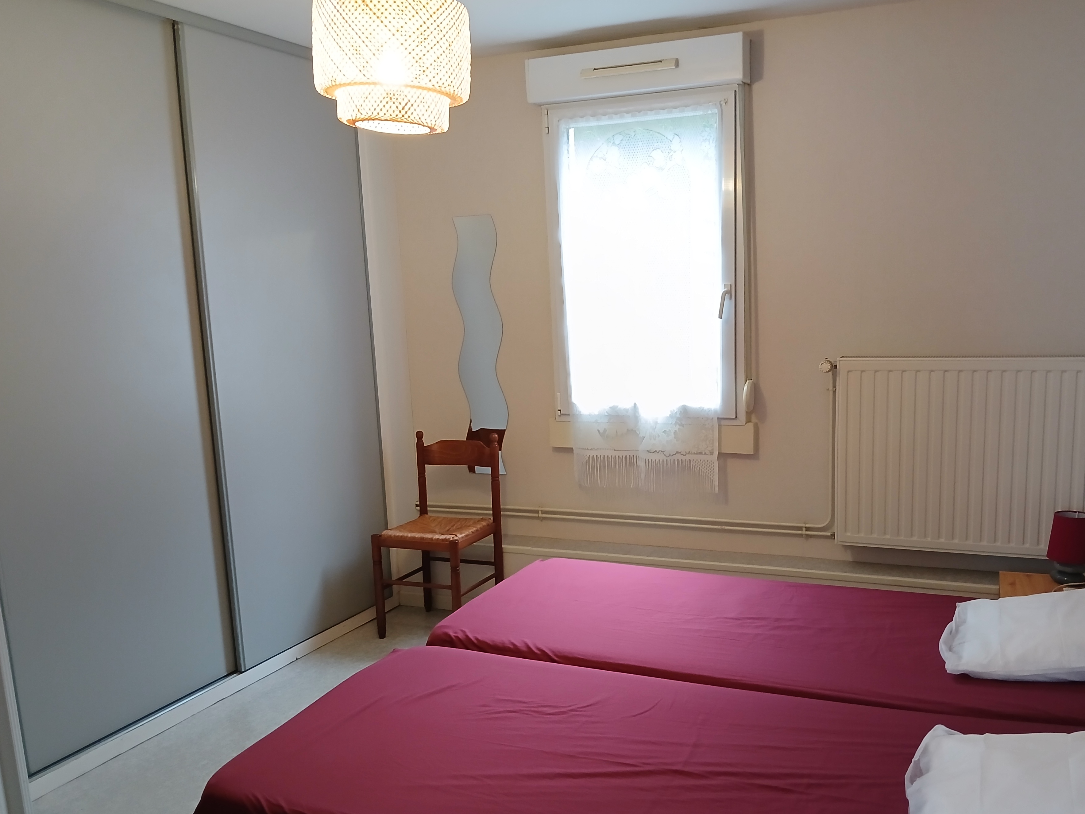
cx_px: 602
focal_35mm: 30
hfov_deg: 59.8
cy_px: 459
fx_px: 940
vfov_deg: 46.7
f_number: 1.8
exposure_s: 1/33.3
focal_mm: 3.98
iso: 200
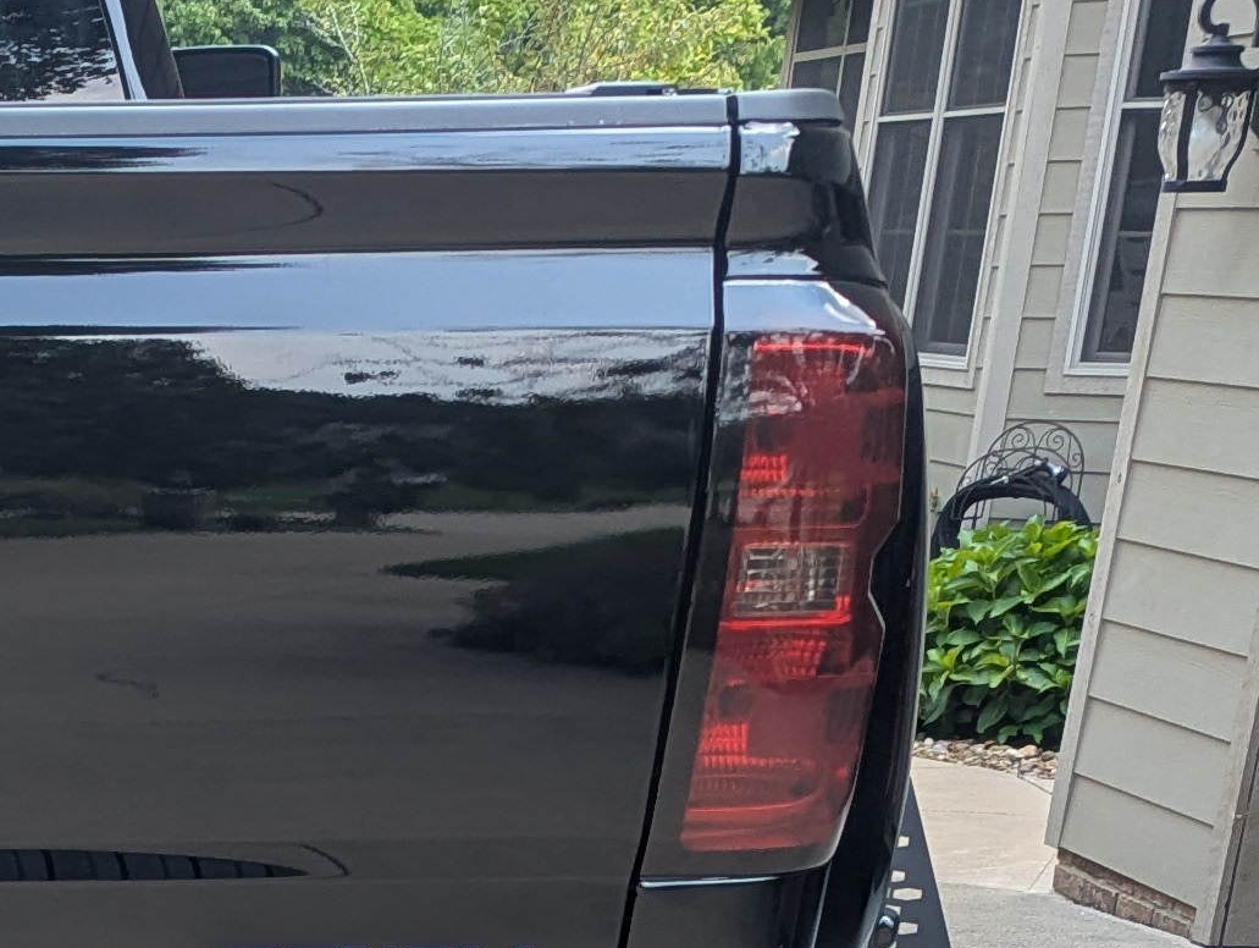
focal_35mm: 95
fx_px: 3460
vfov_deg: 14.2
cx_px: -537
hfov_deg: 18.6
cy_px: 1570
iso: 45
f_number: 1.85
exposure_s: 1/229
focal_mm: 6.81
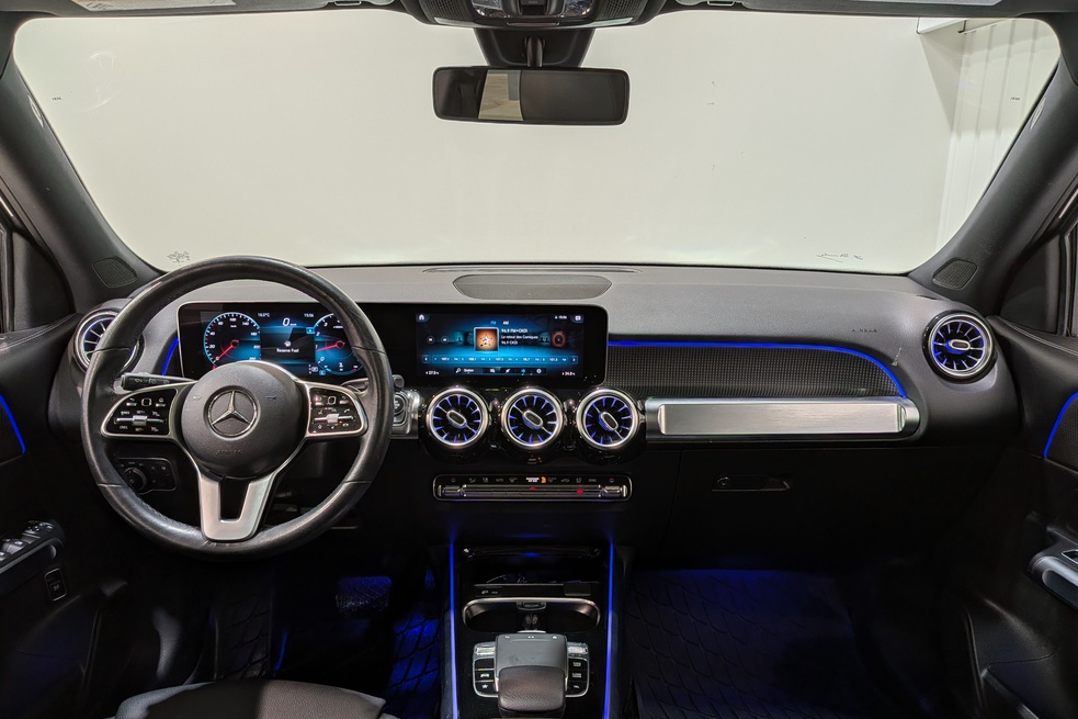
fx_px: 778
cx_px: 543
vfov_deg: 49.5
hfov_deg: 69.4
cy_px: 397
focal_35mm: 26
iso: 30
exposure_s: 1/121
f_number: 1.7
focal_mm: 4.53
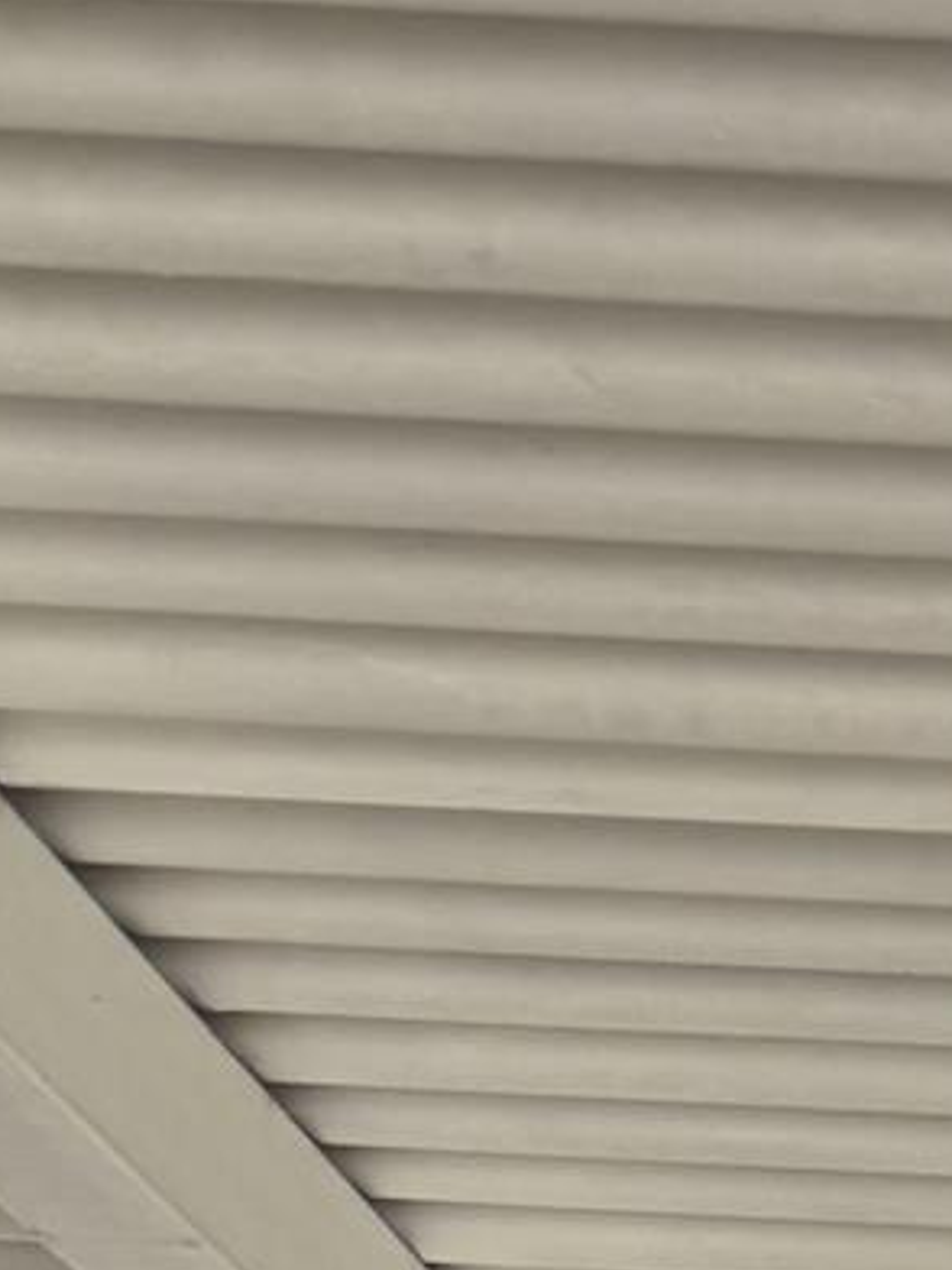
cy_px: 3405
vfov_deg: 10.9
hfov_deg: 9.7
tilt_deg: -5.6
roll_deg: -3.1
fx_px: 5170
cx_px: 1978
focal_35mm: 141
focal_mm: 6.76
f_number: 1.78
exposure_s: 1/3759
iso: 80
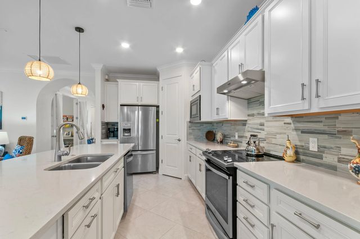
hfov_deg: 100.5
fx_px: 150
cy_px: 120
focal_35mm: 15
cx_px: 180
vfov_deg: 77.2
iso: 200
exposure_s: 1/2.5
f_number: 10
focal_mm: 10
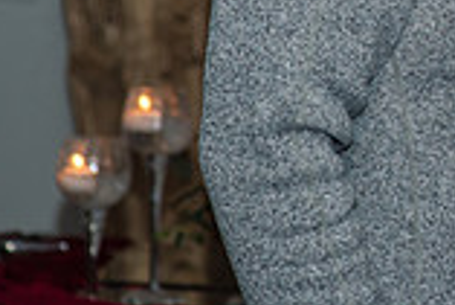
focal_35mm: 314
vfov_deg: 4.4
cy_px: -135
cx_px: 707
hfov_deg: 6.5
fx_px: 3972
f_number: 3.5
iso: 250
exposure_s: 1/200
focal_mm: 85
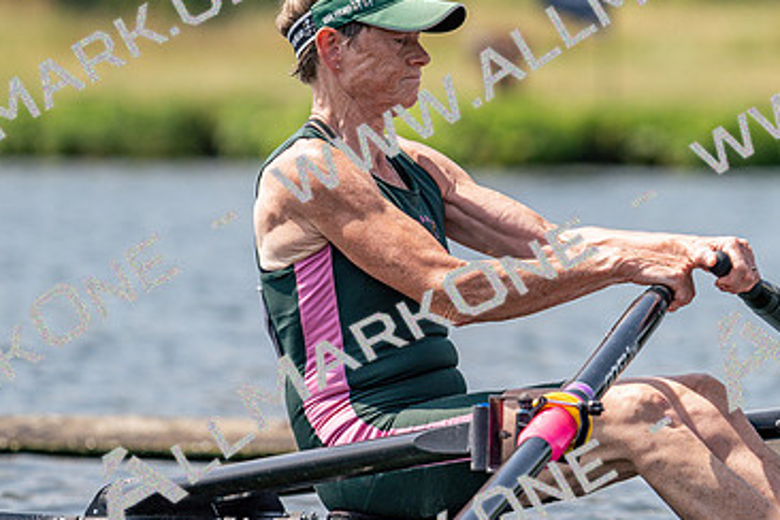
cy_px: 210
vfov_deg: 2.3
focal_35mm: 596
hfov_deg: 3.5
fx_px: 12912
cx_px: 535
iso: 250
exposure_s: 1/1600
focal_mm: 376
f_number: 6.3
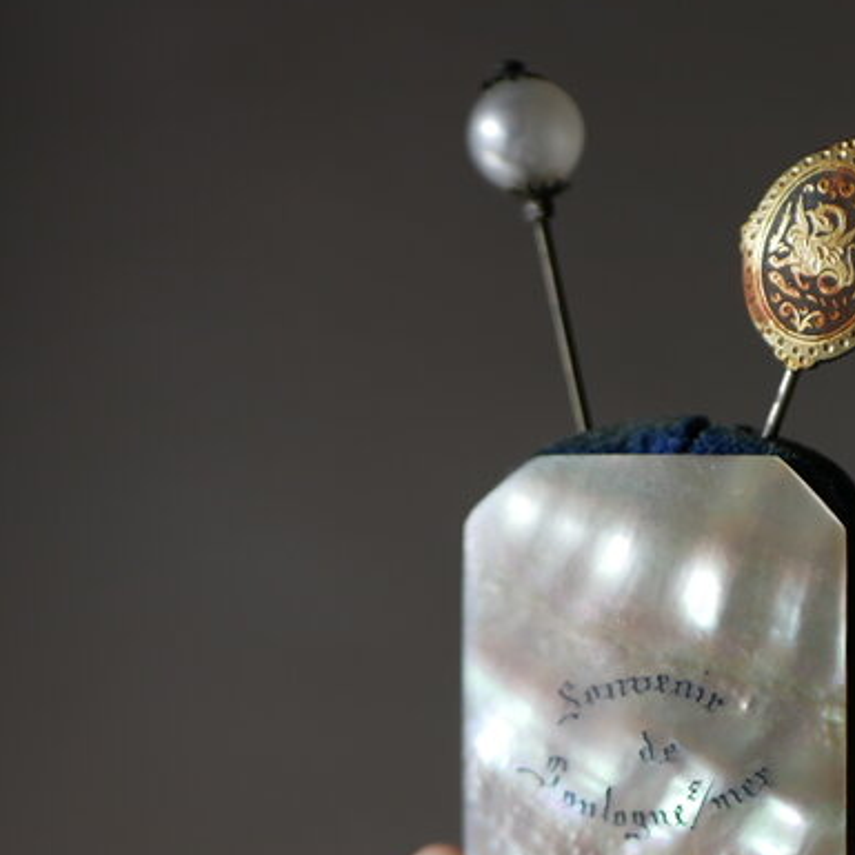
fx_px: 2739
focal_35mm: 98
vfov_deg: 17.7
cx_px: 696
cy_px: 613
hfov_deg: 17.6
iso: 200
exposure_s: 1/200
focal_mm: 25
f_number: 2.2
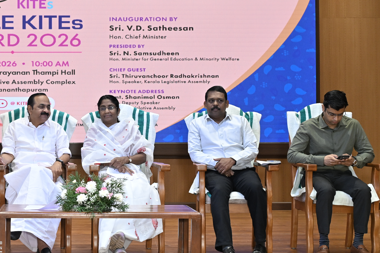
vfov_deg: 16.6
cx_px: 53
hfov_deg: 24.2
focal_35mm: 82
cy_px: 119
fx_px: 865
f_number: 4
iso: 1000
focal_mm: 42
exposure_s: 1/160
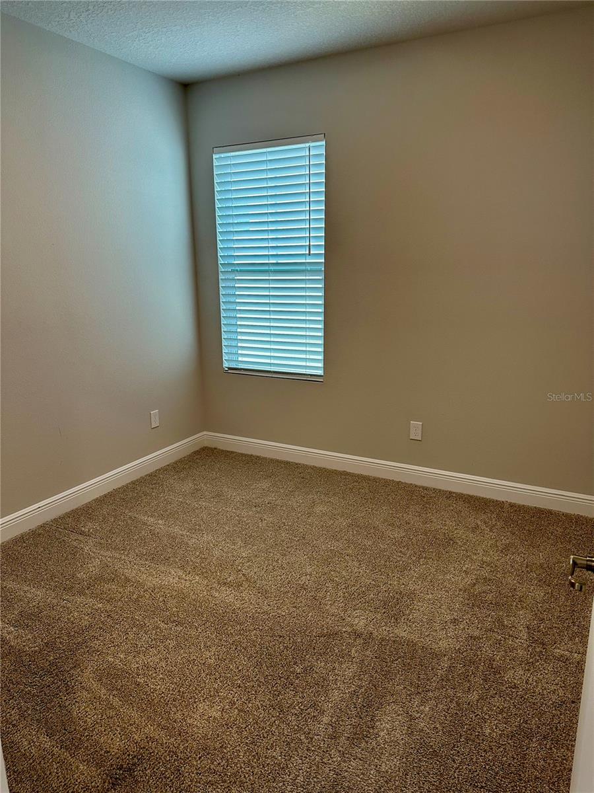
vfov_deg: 71.6
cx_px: 297
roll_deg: -0.4
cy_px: 396
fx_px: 549
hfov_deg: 56.8
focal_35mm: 24
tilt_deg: -14.2
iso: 200
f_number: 1.78
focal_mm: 6.86
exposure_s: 1/120
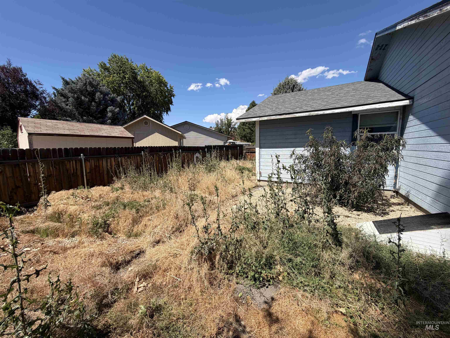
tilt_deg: -6.3
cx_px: 225
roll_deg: +0.4
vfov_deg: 85.7
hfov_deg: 102.1
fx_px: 182
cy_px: 169
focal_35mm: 14
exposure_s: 1/770
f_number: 2.2
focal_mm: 2.22
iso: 25
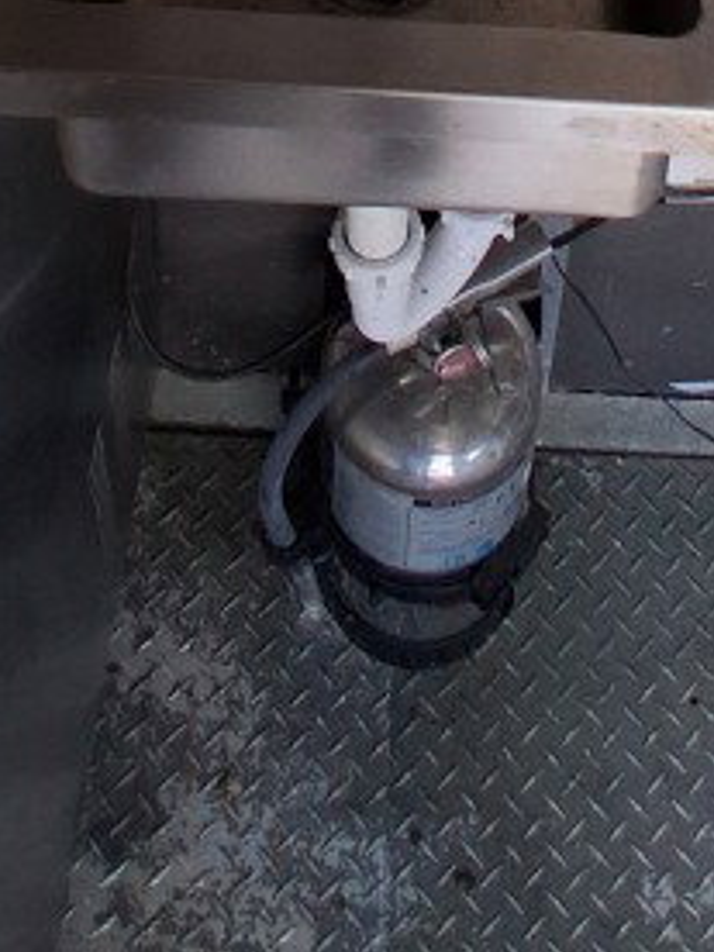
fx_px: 1375
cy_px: -426
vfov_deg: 27.8
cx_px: 410
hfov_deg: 29.1
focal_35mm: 50
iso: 160
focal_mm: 1.4
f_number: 2.2
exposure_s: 1/40
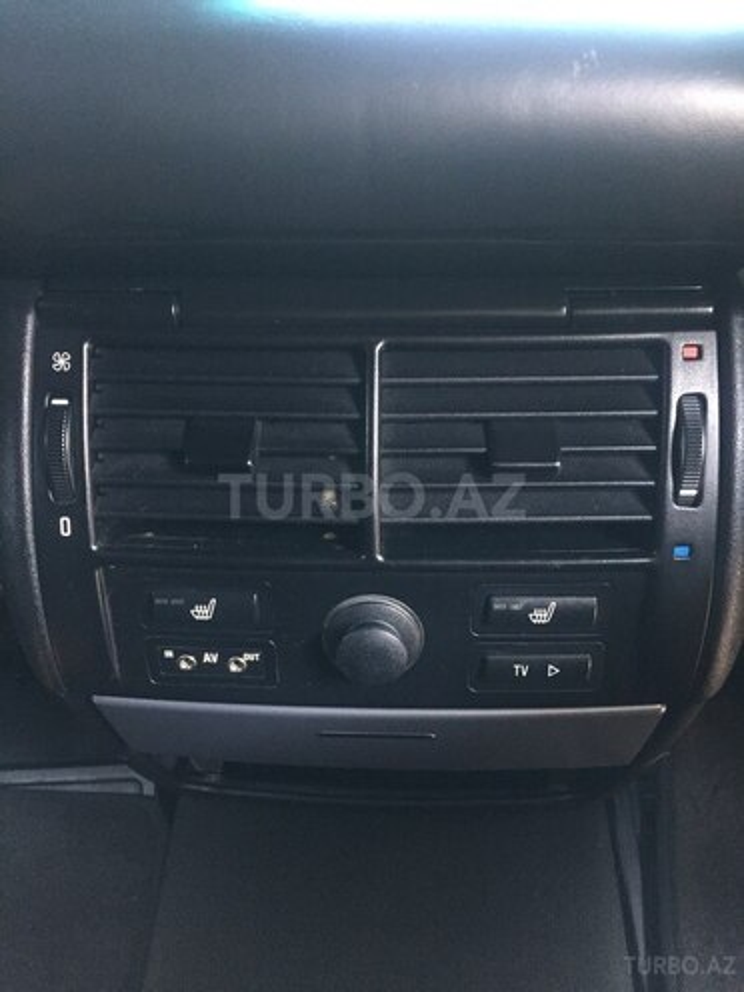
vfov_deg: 61.7
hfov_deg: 48.2
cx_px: 372
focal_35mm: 29
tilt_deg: -43.4
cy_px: 496
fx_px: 831
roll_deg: +1.1
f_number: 2.2
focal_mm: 4.15
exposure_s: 1/17
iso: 250
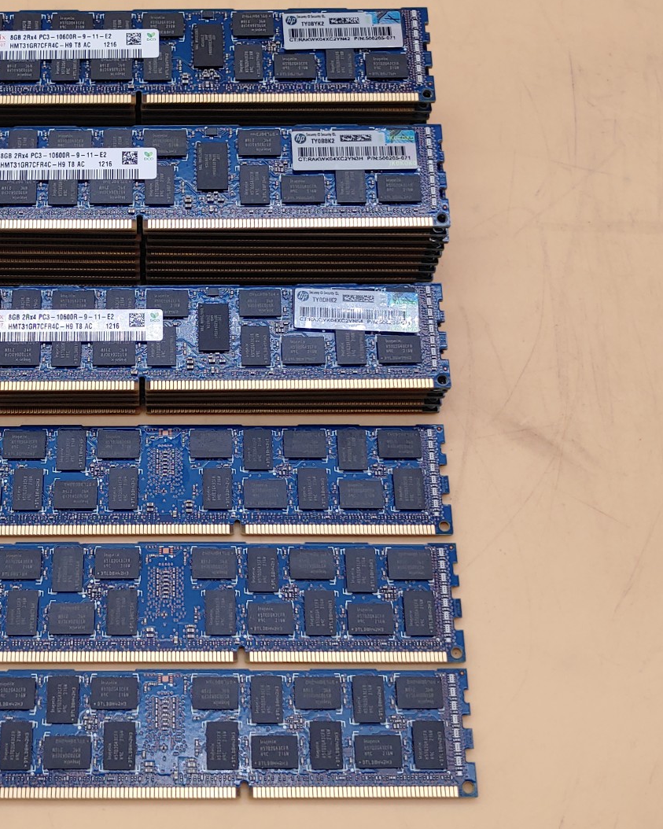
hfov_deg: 33.6
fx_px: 1079
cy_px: 413
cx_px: 186
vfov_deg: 42.0
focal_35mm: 44
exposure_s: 1/142
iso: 50
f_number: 1.8
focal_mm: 4.36
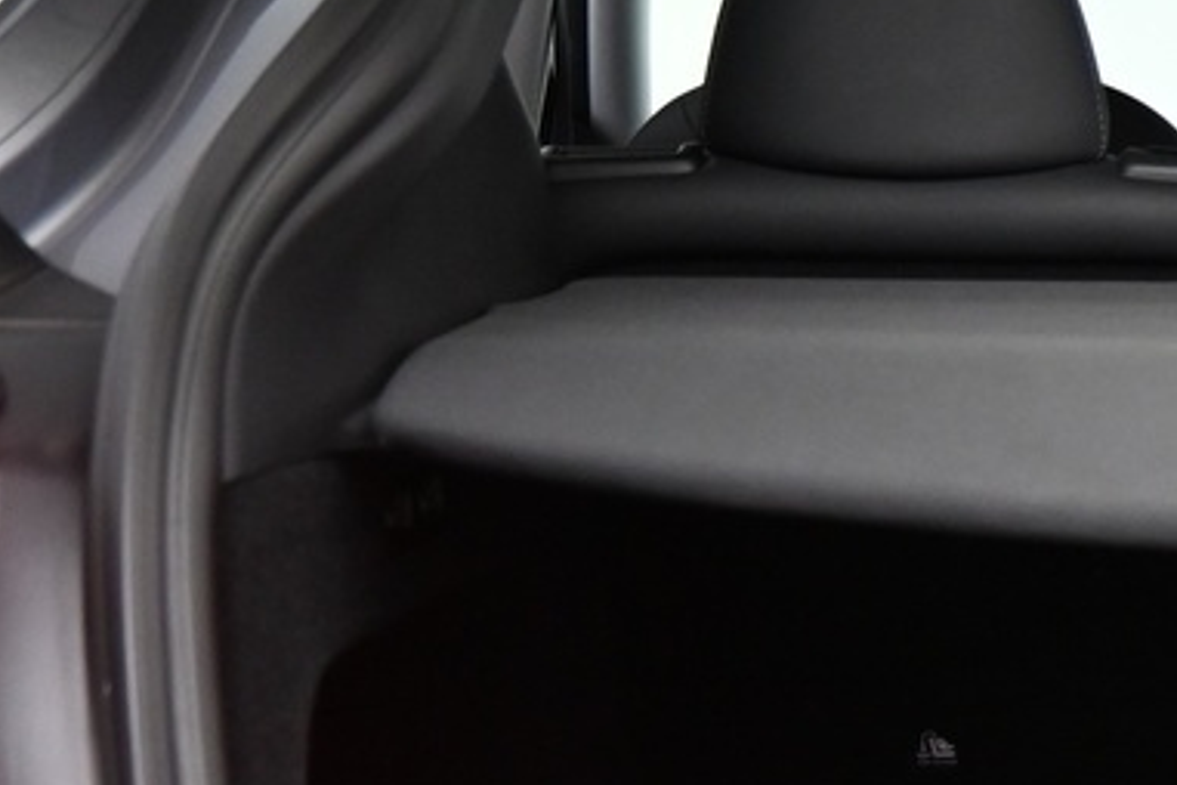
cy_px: 841
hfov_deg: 17.7
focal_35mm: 102
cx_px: 1829
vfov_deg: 13.2
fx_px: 3335
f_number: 3.5
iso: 1000
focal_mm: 16
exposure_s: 1/25
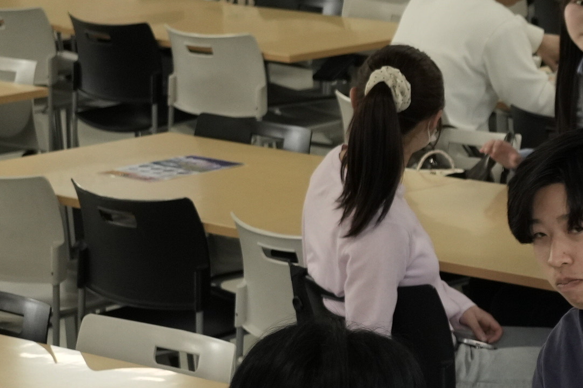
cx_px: 1058
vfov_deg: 8.3
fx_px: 2639
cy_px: 438
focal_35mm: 163
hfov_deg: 11.6
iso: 800
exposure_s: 1/125
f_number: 4
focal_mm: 37
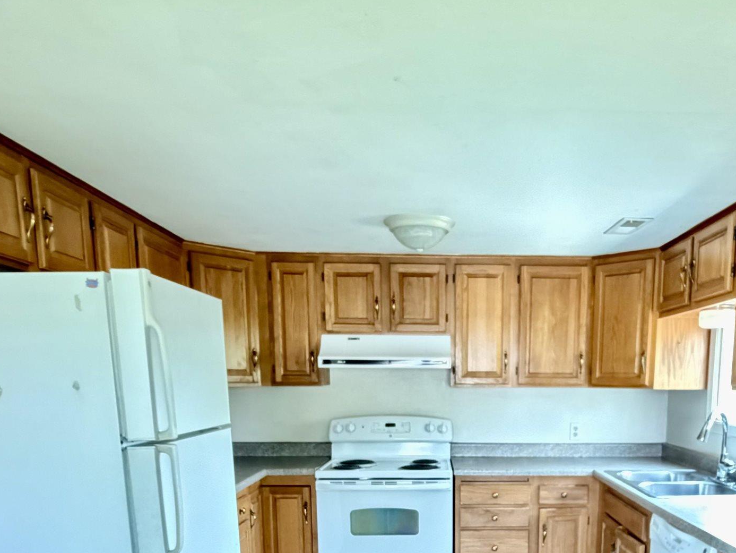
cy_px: 496
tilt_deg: -10.9
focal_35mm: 31
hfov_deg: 57.6
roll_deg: +0.1
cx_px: 462
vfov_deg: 41.9
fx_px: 659
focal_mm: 2.22
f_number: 2.2
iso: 1600
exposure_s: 1/30
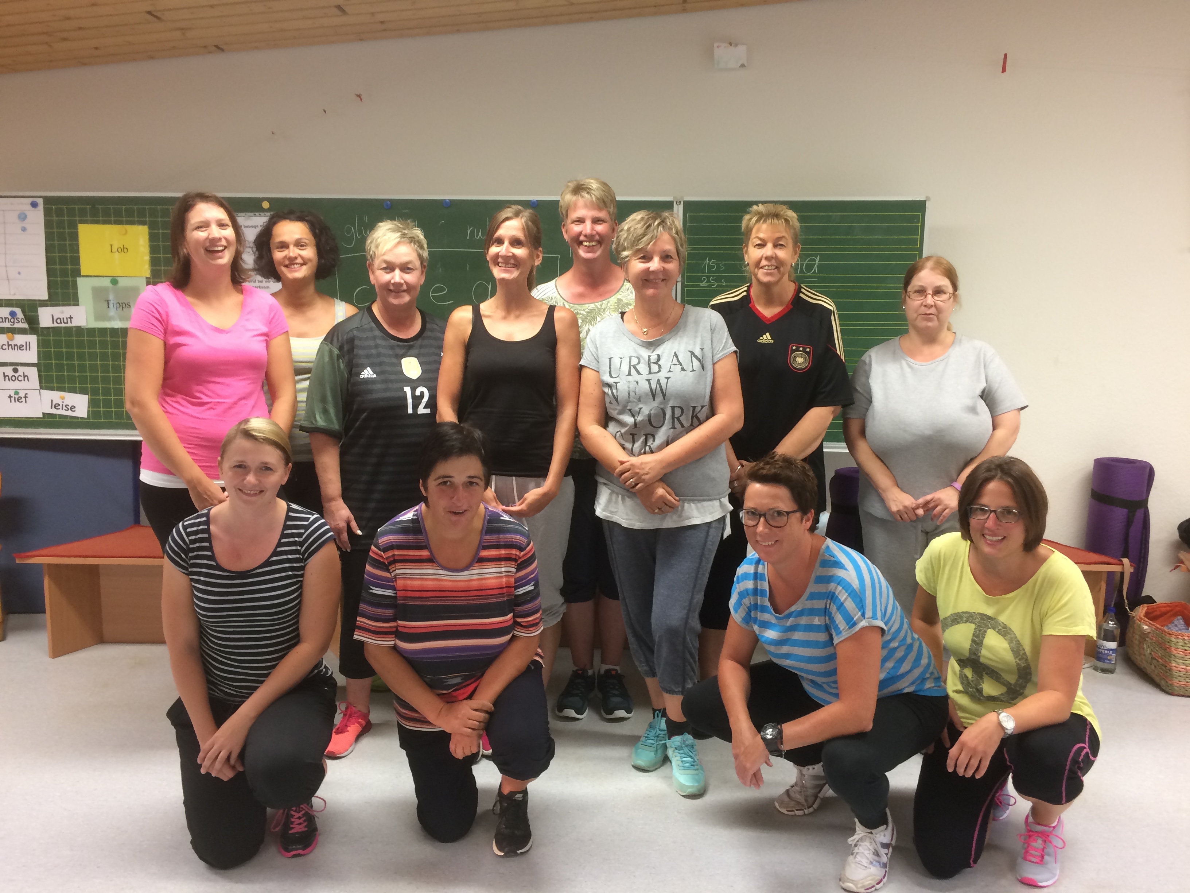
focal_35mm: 29
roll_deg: -0.1
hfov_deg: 61.7
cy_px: 446
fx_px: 997
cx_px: 595
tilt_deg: -10.5
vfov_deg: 48.2
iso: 100
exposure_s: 1/33
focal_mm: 4.15
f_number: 2.2
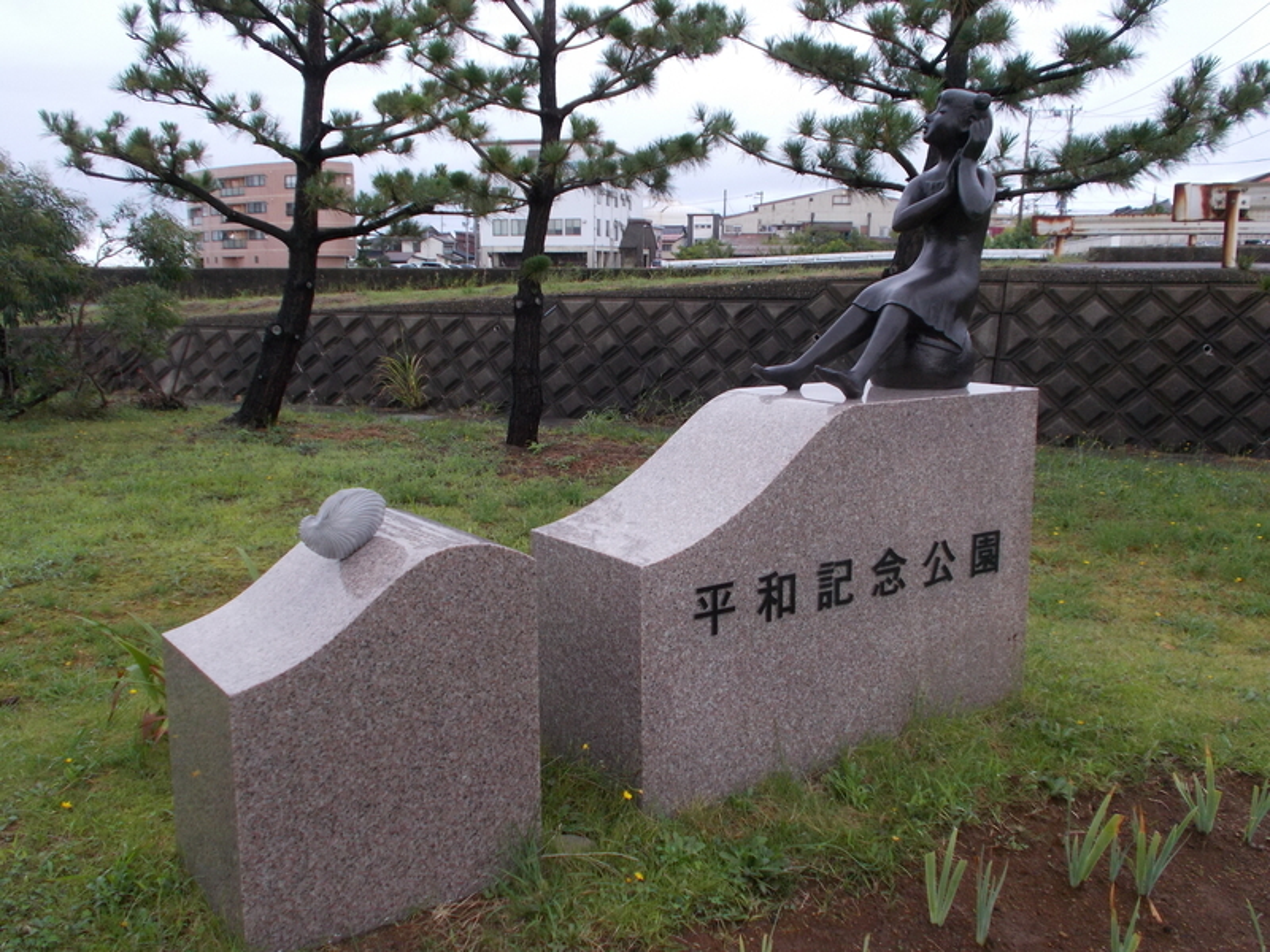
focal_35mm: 34
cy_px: 476
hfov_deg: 54.0
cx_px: 635
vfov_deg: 41.8
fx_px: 1247
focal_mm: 6
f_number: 3.6
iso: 180
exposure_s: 1/250
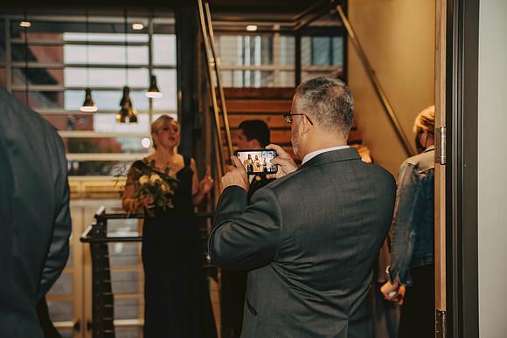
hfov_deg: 32.4
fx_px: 873
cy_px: 169
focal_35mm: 62
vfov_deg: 21.9
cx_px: 254
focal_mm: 62
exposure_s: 1/60
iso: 1250
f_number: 3.2
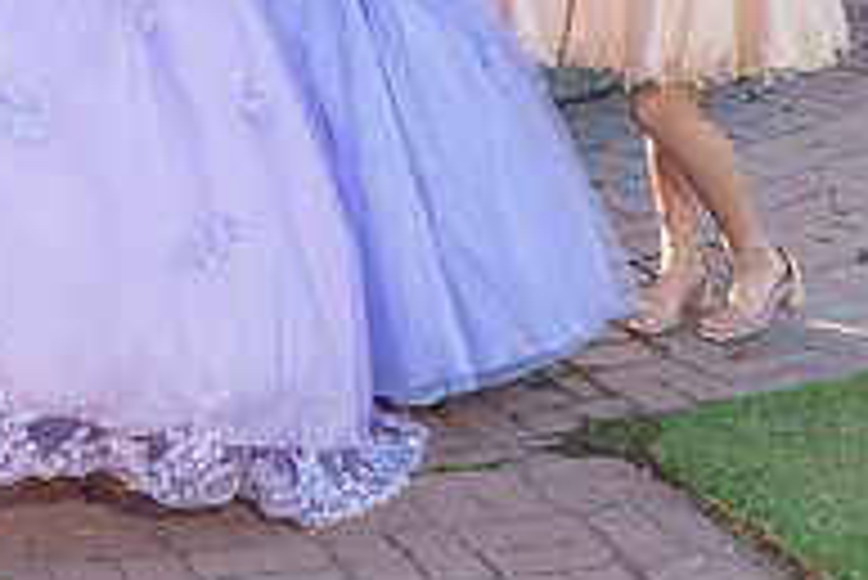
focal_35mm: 99
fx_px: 2389
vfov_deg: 13.3
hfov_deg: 19.8
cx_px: -49
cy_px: -178
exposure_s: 1/200
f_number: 5.6
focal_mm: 33
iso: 200
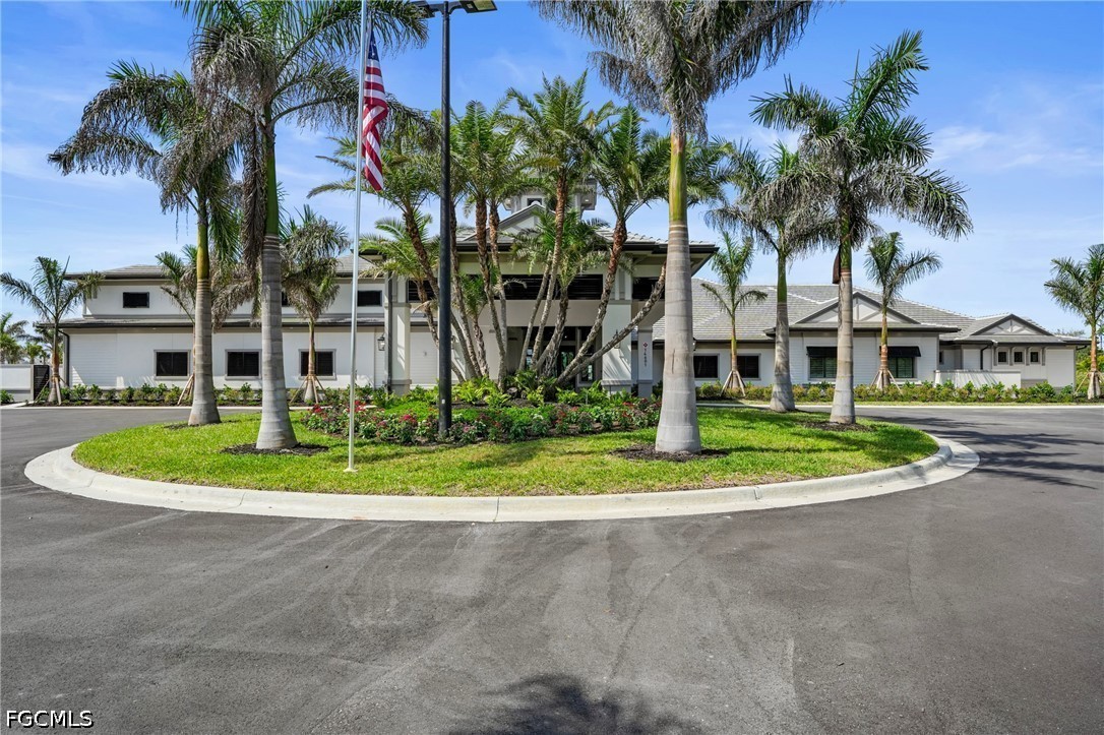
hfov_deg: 78.6
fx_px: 674
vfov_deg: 57.2
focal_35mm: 22
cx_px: 552
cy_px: 368
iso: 400
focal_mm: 22
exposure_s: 1/800
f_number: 9
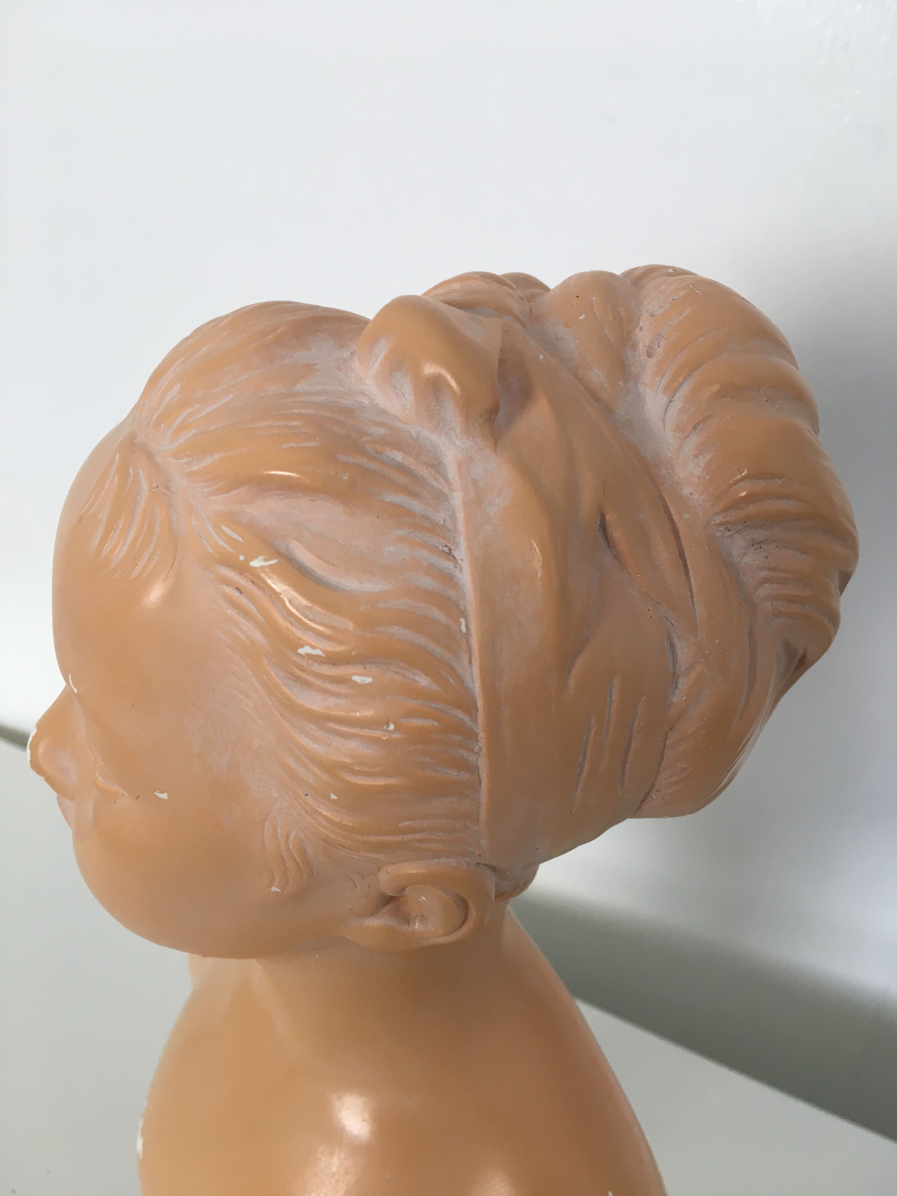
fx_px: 1002
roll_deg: -2.2
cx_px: 448
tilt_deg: -29.6
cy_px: 598
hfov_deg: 48.2
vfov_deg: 61.7
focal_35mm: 29
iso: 25
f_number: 2.2
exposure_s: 1/40
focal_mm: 4.15
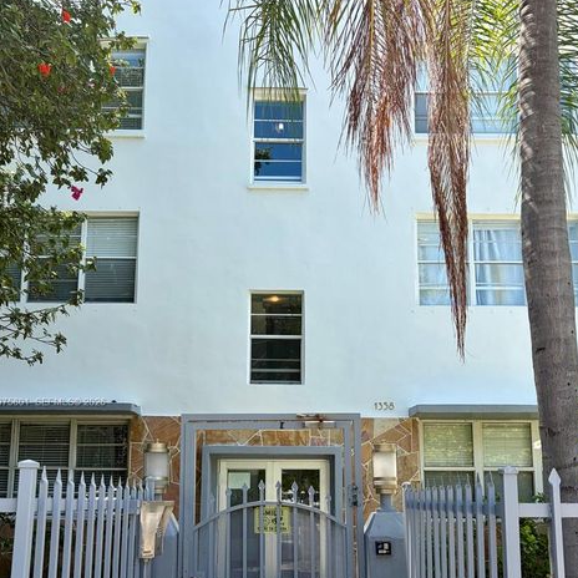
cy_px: 403
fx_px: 623
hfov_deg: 49.7
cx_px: 289
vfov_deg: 48.6
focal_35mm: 33
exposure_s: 1/820
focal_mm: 5.96
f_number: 1.6
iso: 50
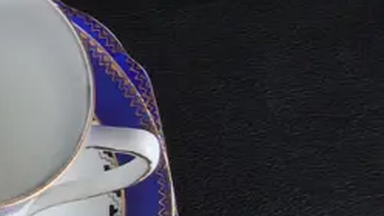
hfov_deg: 15.4
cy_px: -79
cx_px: -291
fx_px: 1232
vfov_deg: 9.8
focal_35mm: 121
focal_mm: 2.87
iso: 125
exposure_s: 1/100
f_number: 2
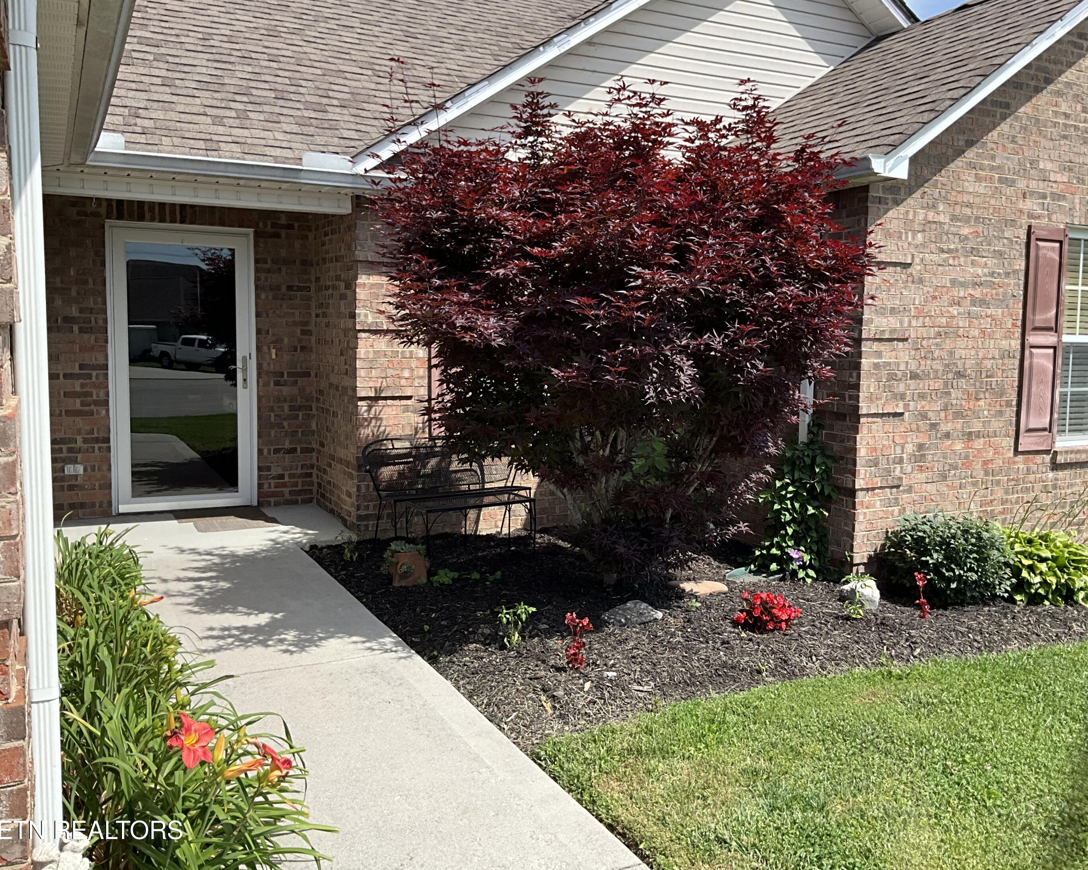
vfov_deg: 47.1
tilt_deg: -3.8
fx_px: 998
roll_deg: -1.8
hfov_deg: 57.1
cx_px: 590
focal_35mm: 31
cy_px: 424
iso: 25
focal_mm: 3
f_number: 1.8
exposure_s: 1/1250
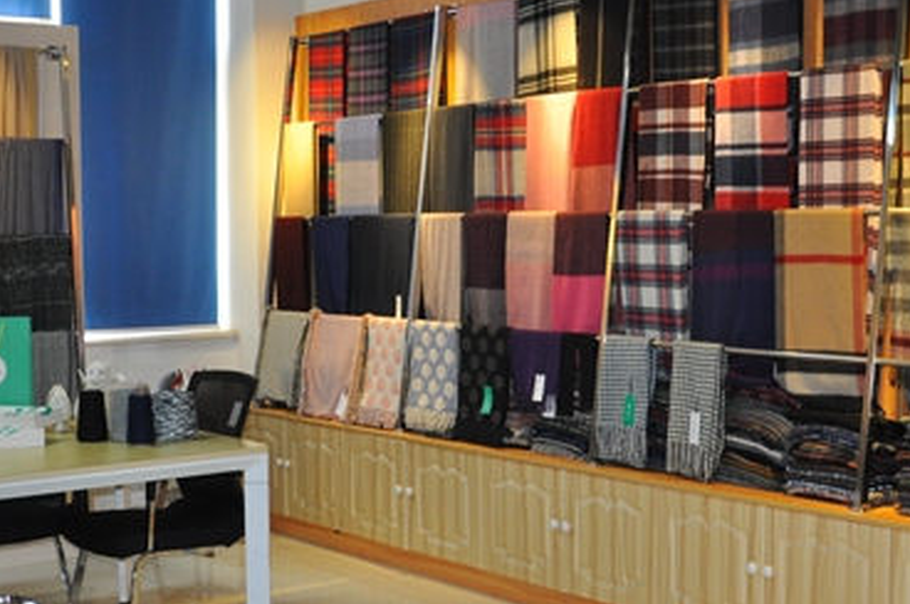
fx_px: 1388
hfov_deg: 36.3
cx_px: 445
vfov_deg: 24.5
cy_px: 352
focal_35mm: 55
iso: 800
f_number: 3.5
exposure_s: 1/100
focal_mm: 18
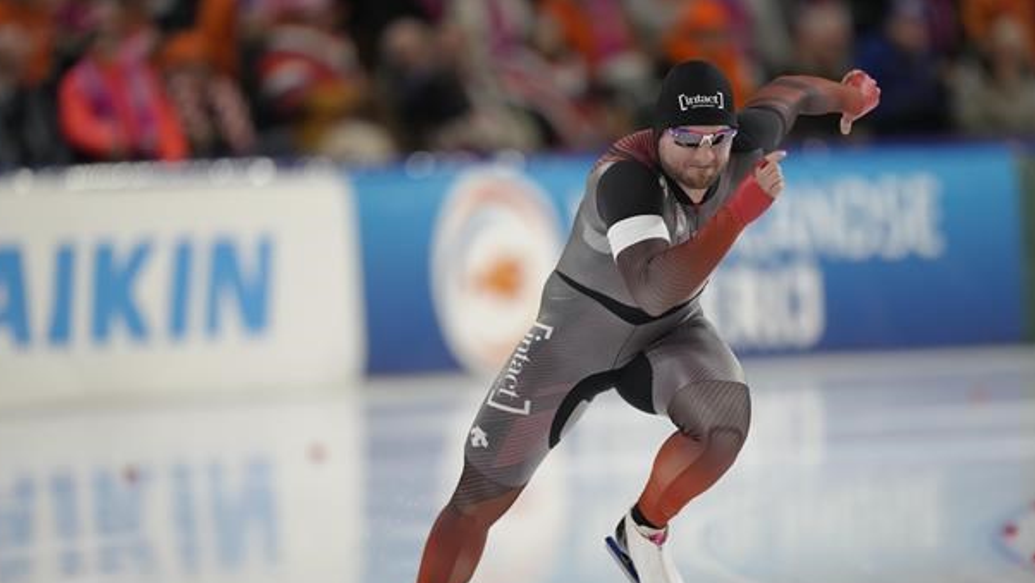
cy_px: 341
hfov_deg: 4.8
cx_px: 533
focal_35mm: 452
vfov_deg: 2.7
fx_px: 12408
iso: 3200
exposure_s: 1/1600
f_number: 2.8
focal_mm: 400
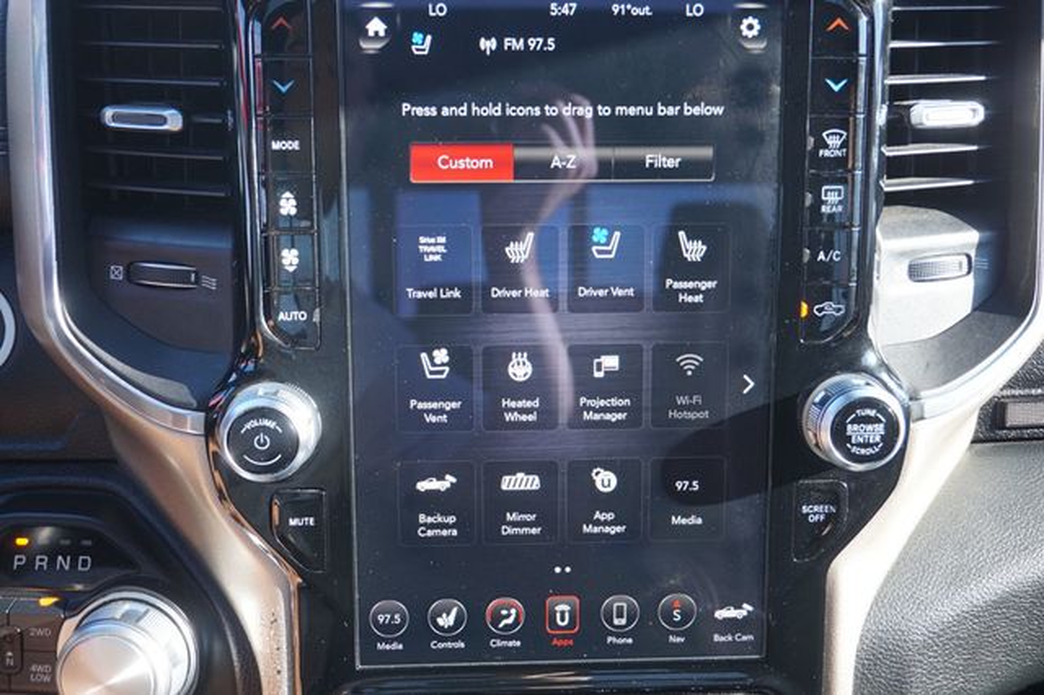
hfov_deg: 49.6
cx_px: 522
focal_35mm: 39
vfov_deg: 34.2
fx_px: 1130
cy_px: 348
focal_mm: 26
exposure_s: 1/60
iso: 200
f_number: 4.5
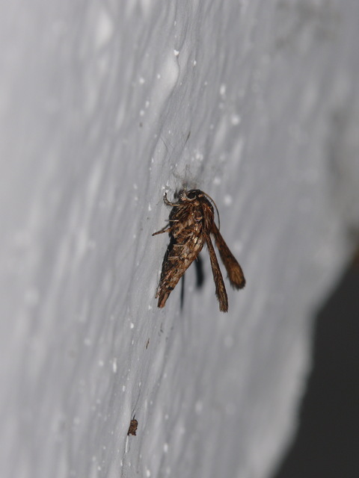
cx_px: 180
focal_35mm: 420
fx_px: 5808
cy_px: 239
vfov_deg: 4.7
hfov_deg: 3.5
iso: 100
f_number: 11
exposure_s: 1/640
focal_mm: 88.8
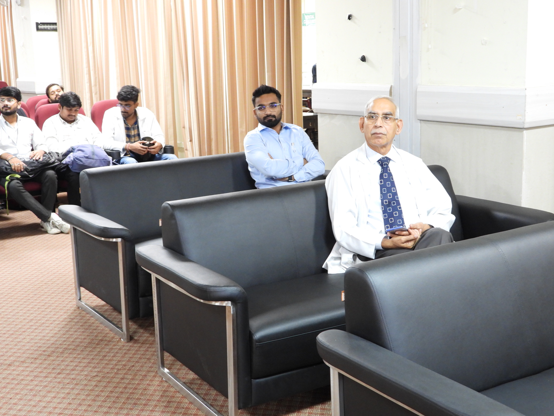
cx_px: 277
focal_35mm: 47
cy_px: 208
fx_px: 752
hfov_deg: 40.4
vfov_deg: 30.9
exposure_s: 1/8
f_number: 3.2
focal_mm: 8.5
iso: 500
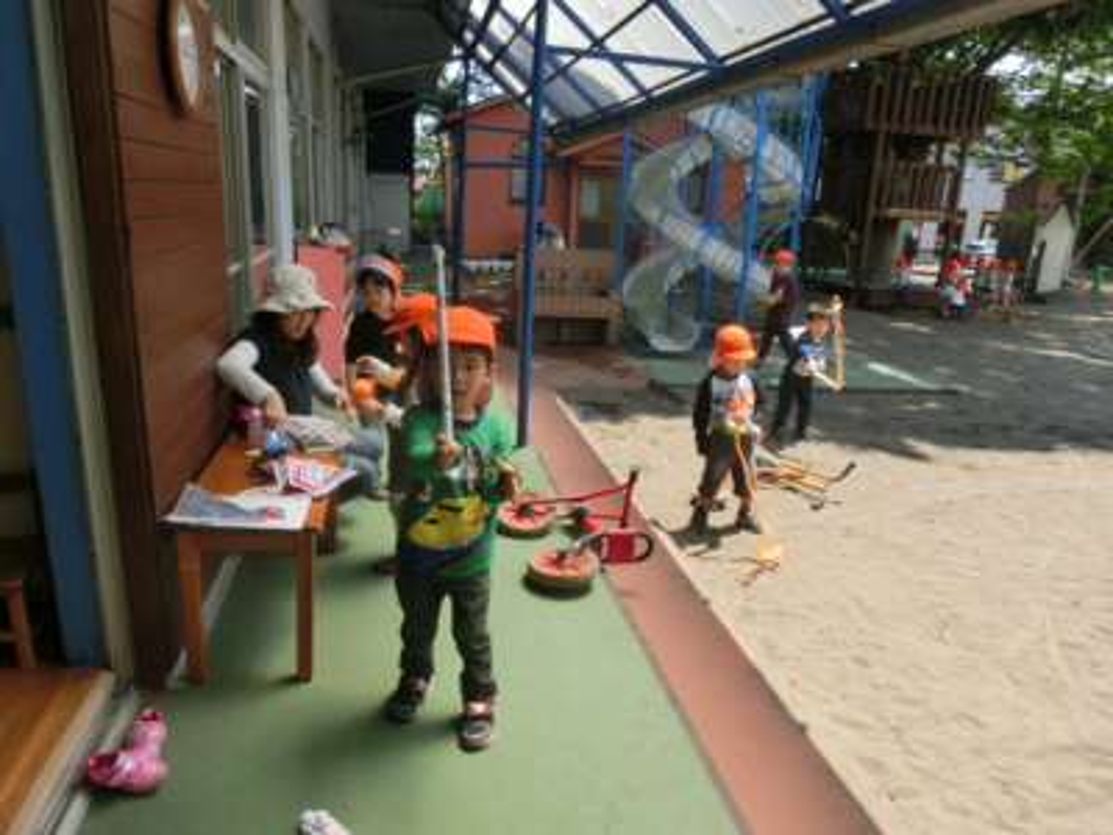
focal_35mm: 24
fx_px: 772
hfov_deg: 71.6
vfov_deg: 56.8
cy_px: 418
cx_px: 556
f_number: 3
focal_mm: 4.24
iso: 80
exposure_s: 1/800
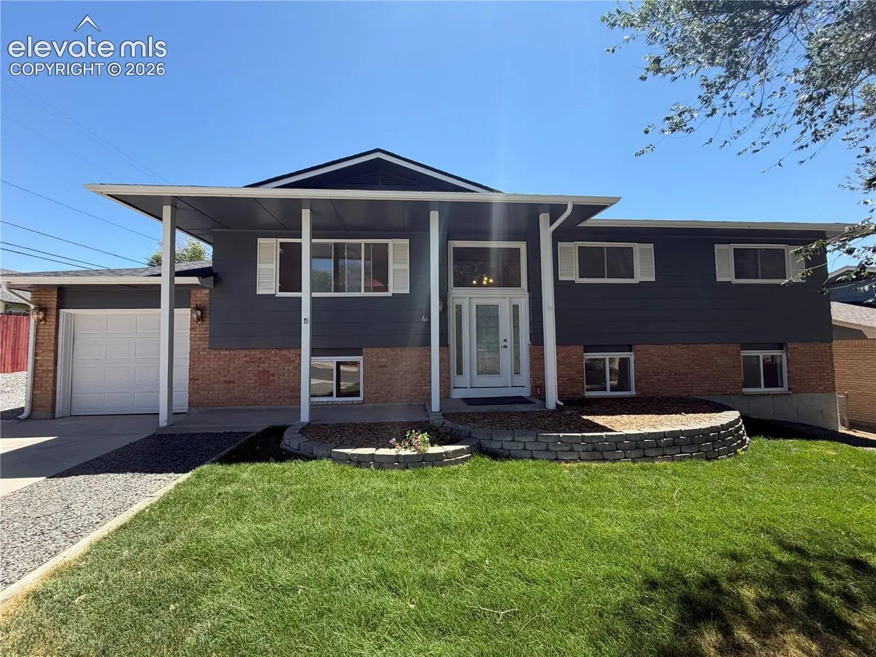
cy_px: 328
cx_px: 438
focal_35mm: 14
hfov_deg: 102.1
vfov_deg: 85.7
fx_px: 354
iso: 40
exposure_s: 1/694
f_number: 2.2
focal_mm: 2.22
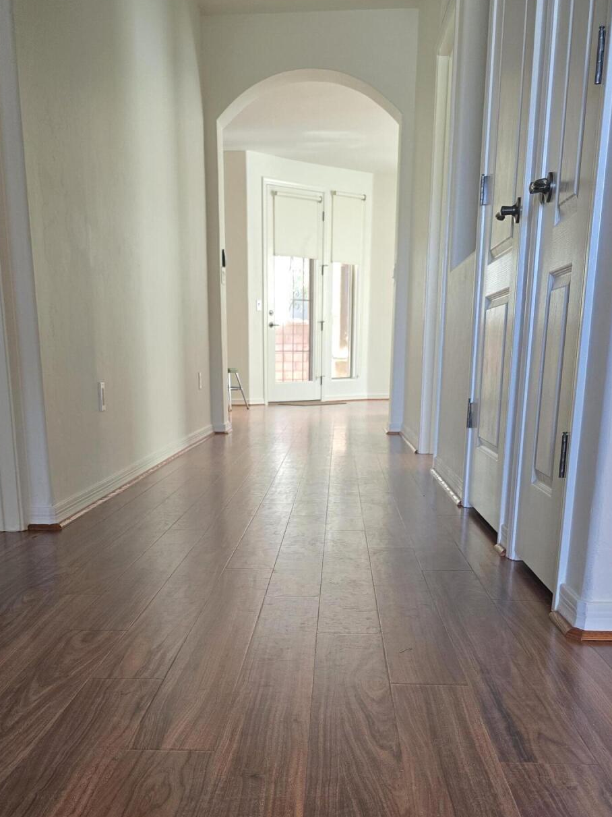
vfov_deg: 47.2
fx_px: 896
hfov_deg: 37.7
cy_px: 611
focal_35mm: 38
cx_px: 284
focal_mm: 6.3
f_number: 1.7
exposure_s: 1/120
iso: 200
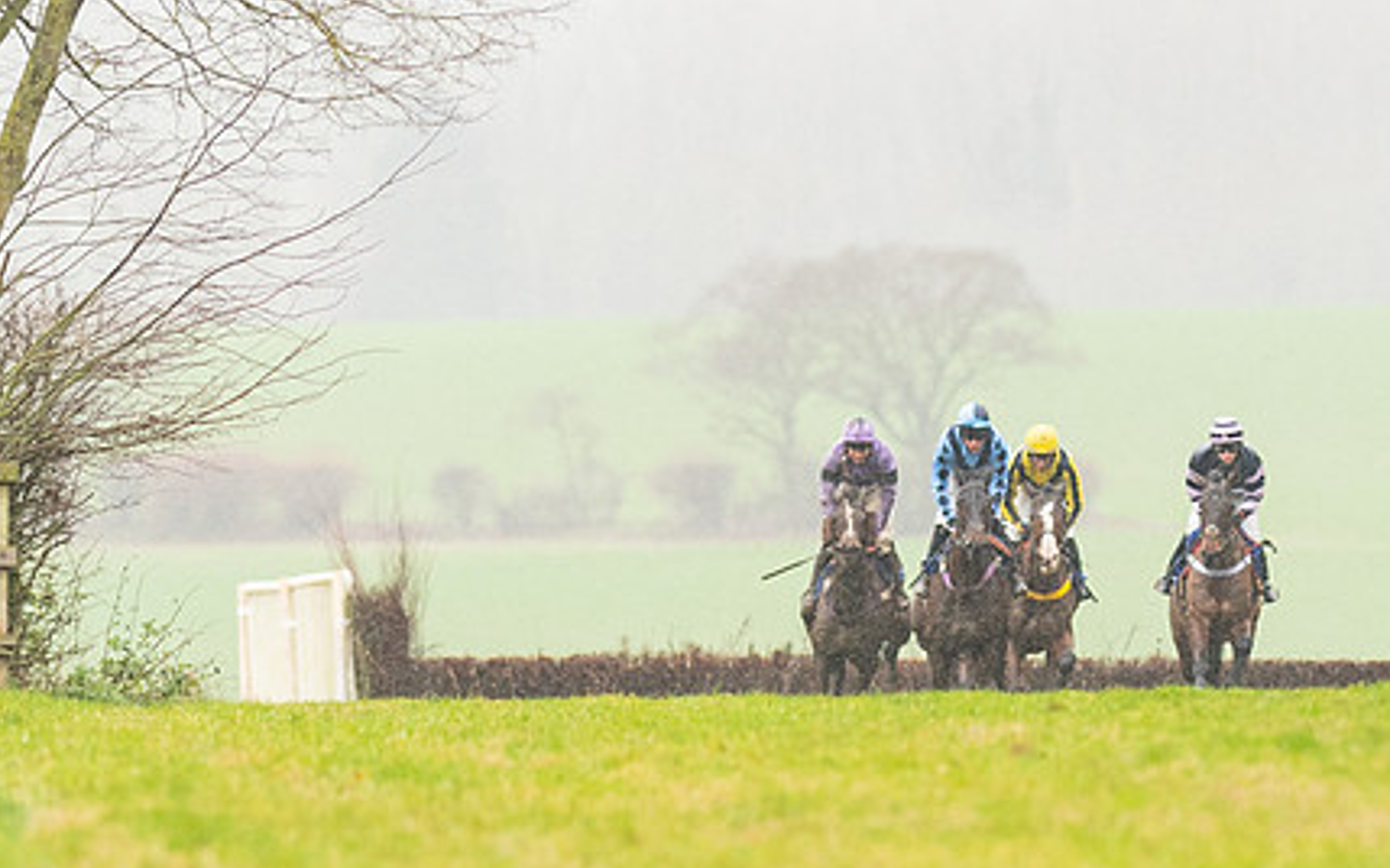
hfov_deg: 2.1
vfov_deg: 1.3
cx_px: 864
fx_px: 37953
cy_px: 559
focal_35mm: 1002
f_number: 5
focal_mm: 300
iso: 1000
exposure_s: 1/1000
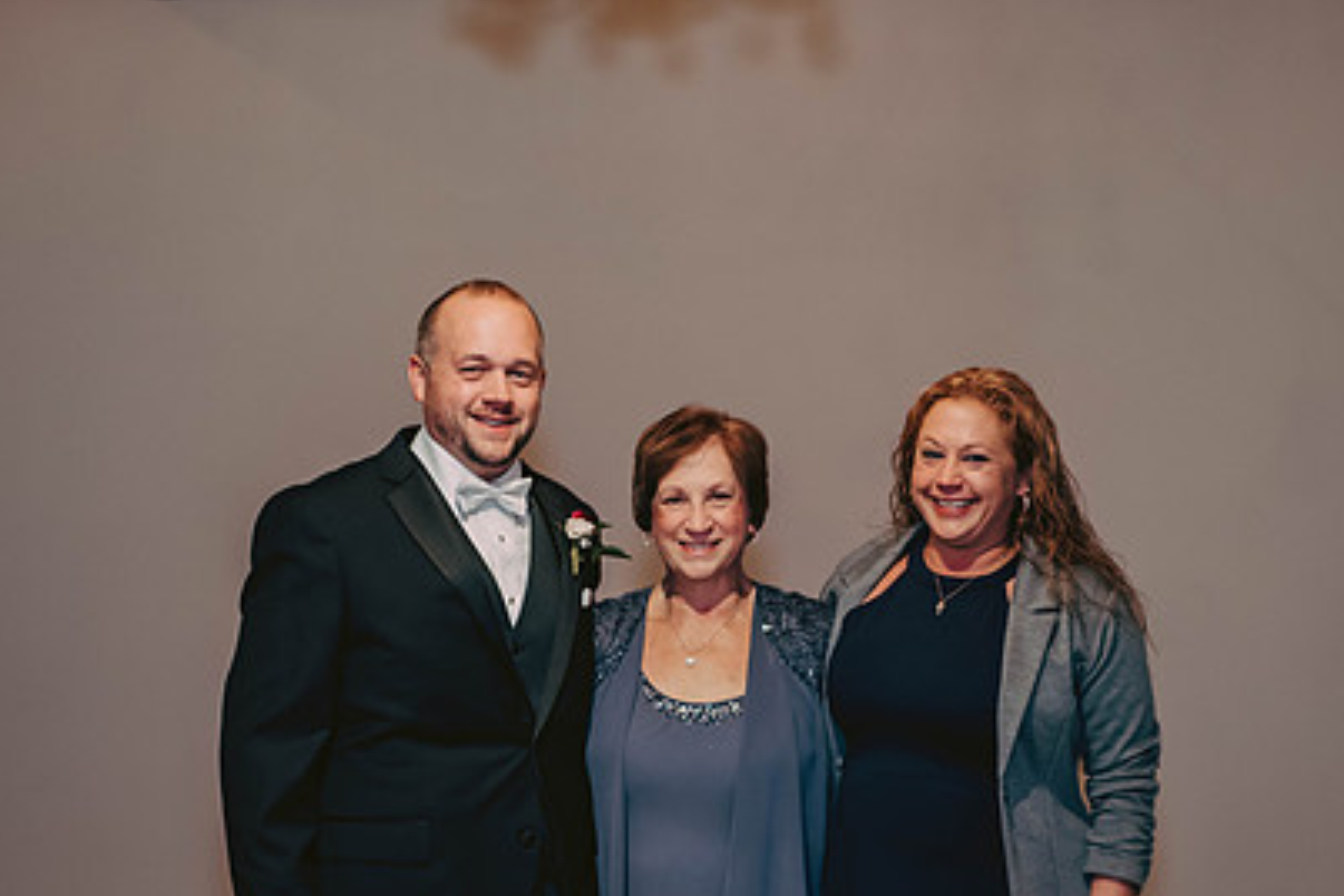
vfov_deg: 13.2
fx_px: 3882
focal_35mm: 104
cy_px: 567
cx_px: 719
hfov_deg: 19.6
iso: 1250
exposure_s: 1/60
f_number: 3.2
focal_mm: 72
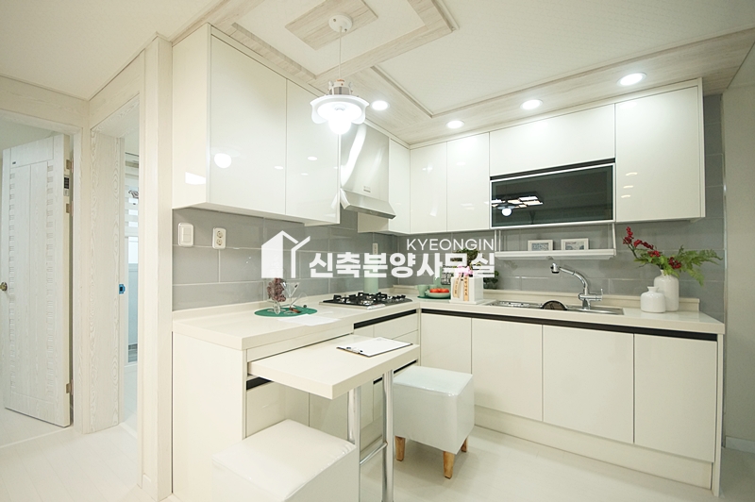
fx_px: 314
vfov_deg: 77.2
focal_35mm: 15
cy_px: 251
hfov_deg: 100.4
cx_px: 378
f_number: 5
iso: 800
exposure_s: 1/80
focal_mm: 10
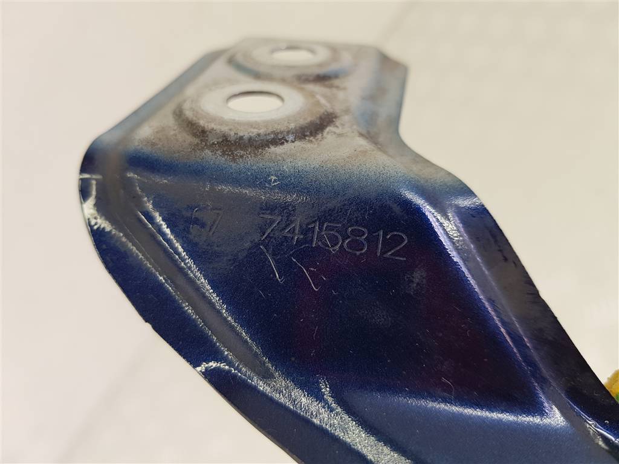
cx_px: 310
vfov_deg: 53.1
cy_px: 232
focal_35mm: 26
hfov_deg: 67.3
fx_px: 465
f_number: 1.7
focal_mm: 4.2
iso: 50
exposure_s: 1/100
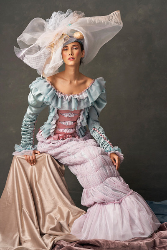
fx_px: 696
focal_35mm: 100
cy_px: 125
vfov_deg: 20.4
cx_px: 84
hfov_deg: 13.7
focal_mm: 100
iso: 50
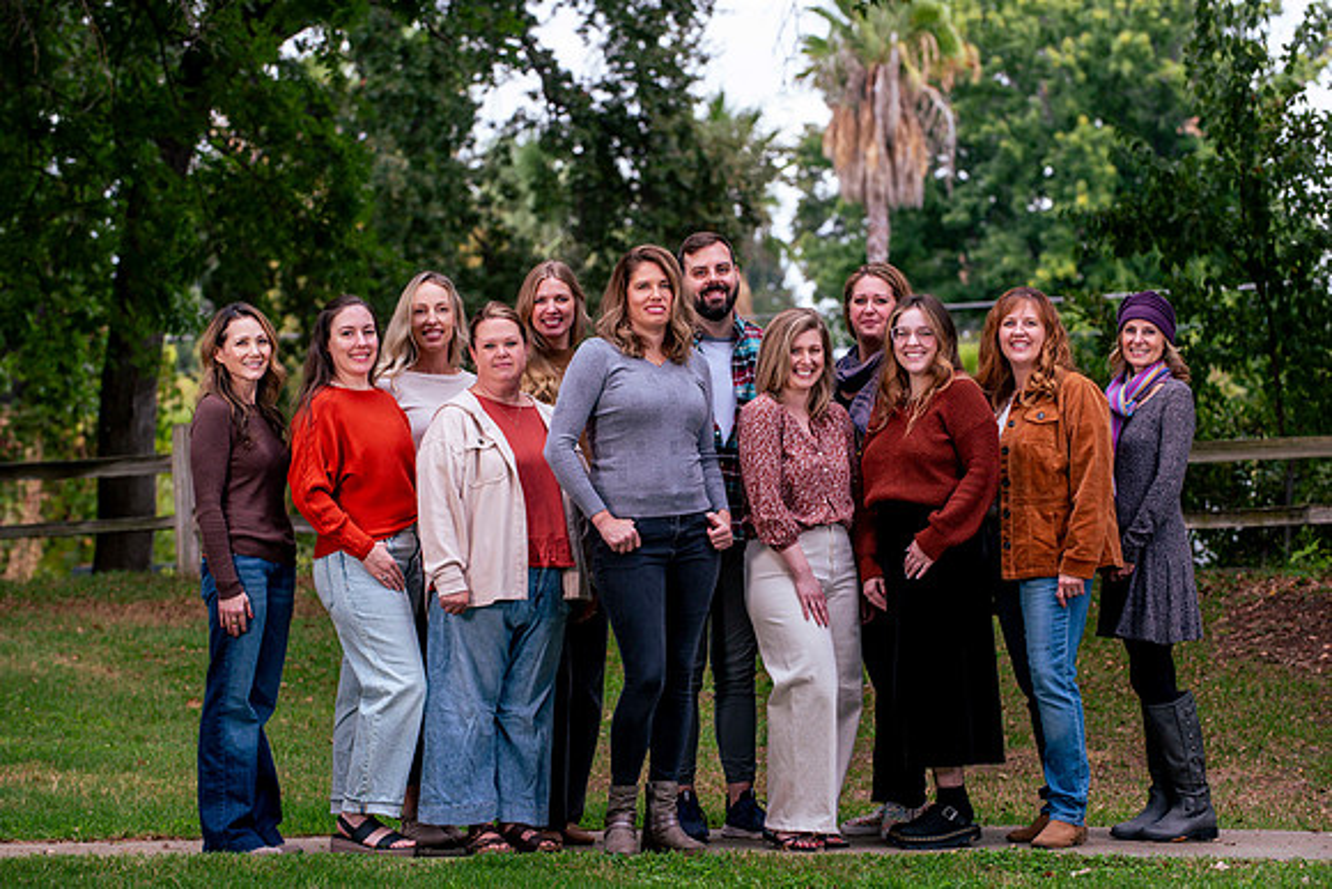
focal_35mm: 125
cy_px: 444
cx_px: 666
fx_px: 4626
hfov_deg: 16.4
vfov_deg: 11.0
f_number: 5.6
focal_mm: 125
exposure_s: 1/250
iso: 200
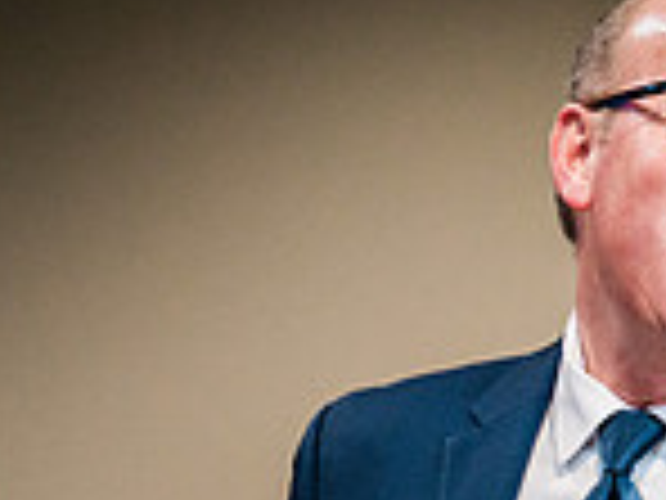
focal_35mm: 270
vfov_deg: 5.5
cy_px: 703
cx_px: 382
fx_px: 5195
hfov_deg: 7.3
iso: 1000
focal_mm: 70
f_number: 2.8
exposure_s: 1/200
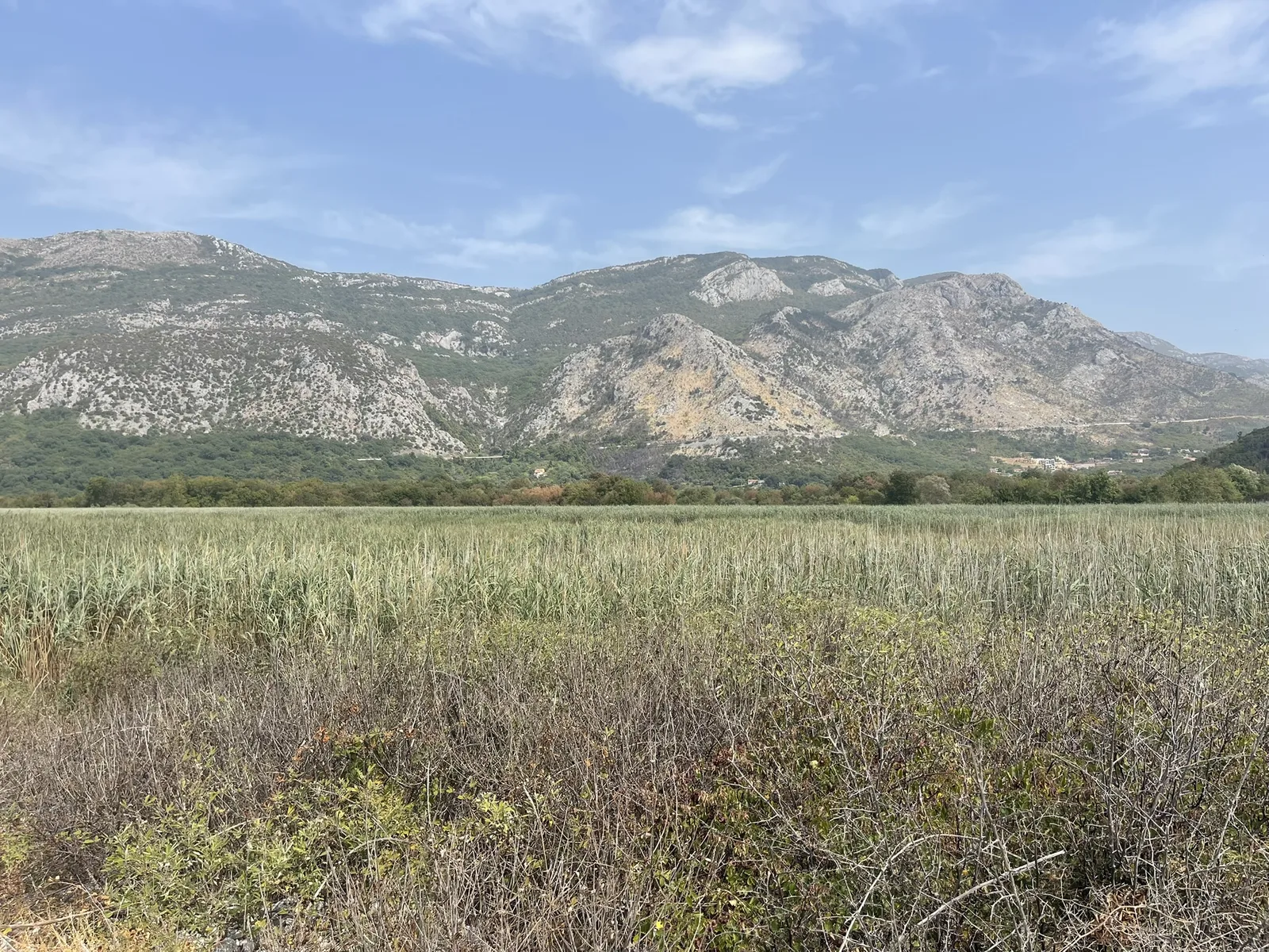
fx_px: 916
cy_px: 476
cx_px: 634
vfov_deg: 54.9
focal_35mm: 25
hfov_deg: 69.4
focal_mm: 5.1
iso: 32
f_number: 1.6
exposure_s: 1/3086
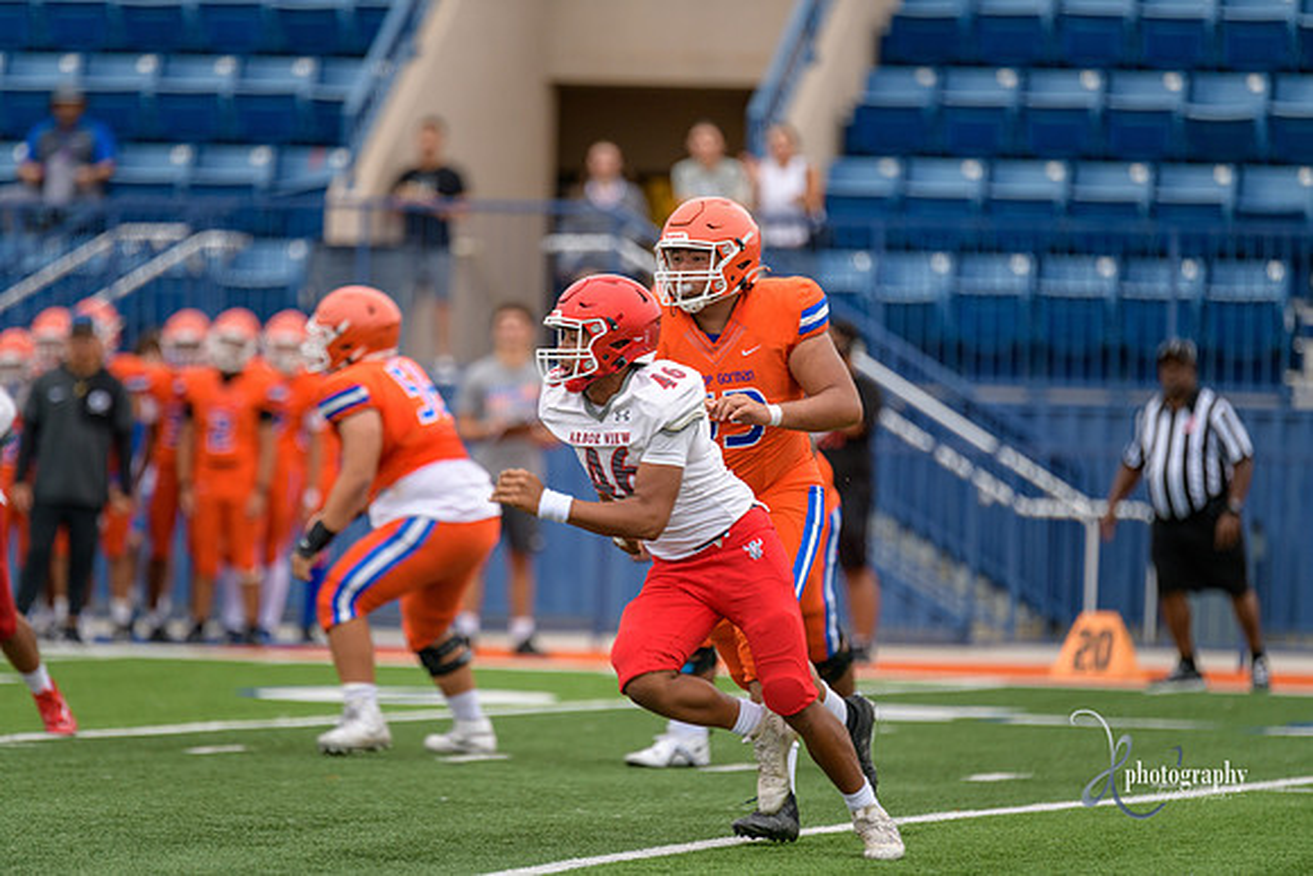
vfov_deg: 4.6
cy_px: 438
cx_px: 656
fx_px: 10944
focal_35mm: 300
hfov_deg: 6.9
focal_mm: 300
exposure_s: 1/500
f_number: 2.8
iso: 220
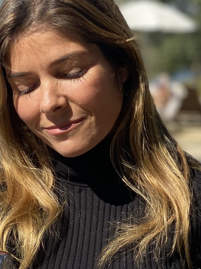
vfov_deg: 13.2
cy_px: 156
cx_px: 72
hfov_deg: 10.0
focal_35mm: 149
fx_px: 1154
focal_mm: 6
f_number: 2
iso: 20
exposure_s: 1/1020
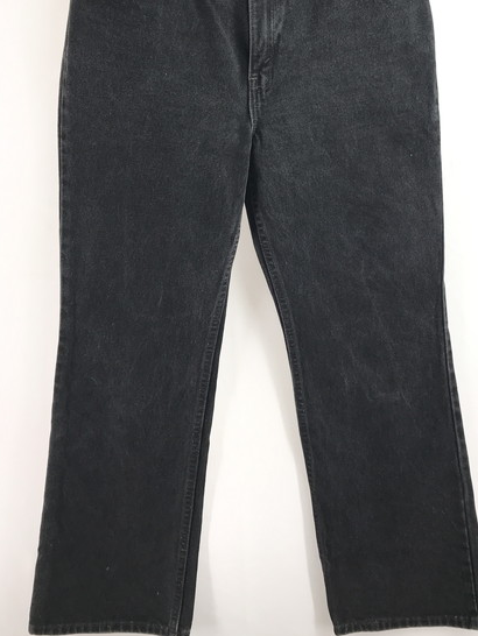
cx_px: 251
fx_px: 754
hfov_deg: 35.2
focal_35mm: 41
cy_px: 233
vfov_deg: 45.3
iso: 25
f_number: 1.8
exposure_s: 1/100
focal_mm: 3.99
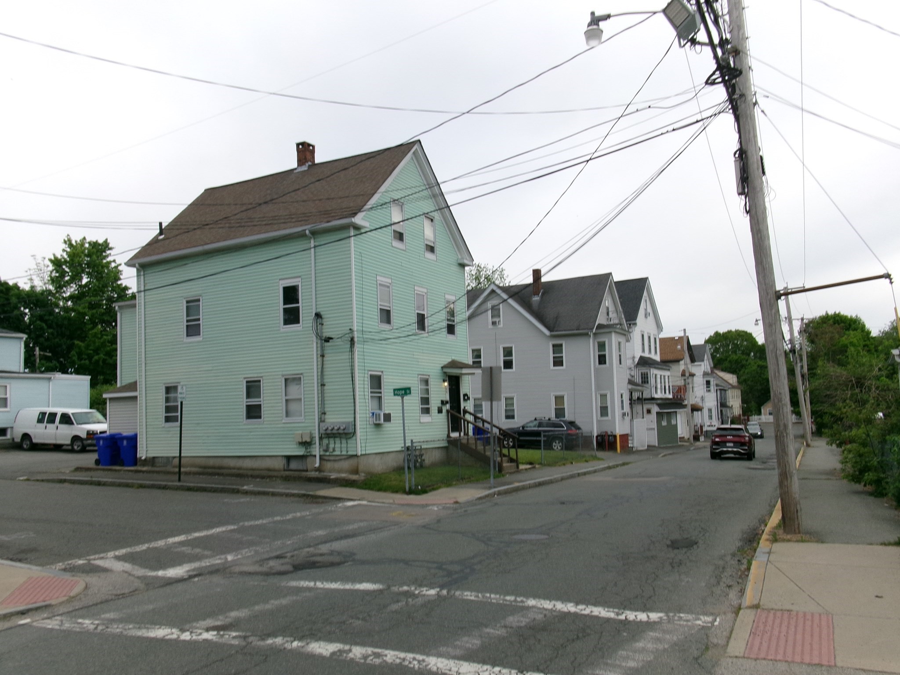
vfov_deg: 49.7
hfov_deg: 63.4
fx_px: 728
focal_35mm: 28
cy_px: 338
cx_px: 450
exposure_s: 1/52
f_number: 10.8
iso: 100
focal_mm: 5.1
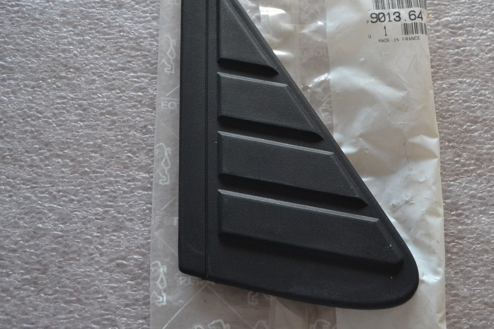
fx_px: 713
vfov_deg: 25.9
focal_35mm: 52
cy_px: 131
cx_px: 303
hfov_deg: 38.0
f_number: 4.2
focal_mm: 26
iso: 1600
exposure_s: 1/60
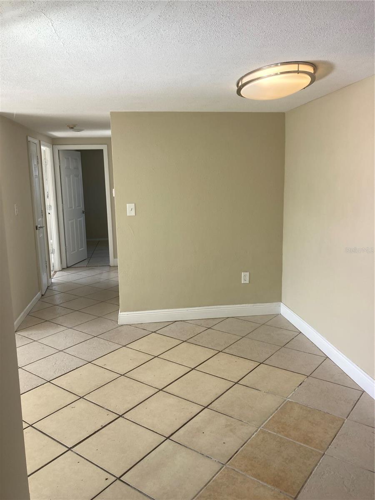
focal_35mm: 28
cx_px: 188
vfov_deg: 63.4
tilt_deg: -8.4
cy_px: 250
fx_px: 404
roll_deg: +0.1
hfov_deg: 49.7
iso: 25
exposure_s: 1/120
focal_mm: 3.99
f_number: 1.8
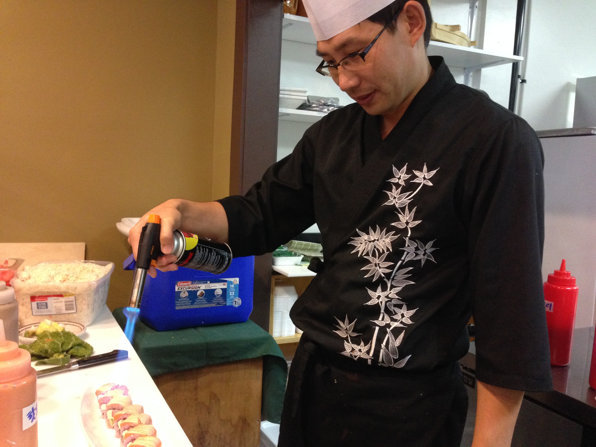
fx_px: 568
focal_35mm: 33
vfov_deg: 42.9
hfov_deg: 55.4
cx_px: 298
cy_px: 224
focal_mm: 4.12
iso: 400
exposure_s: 1/20
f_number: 2.4
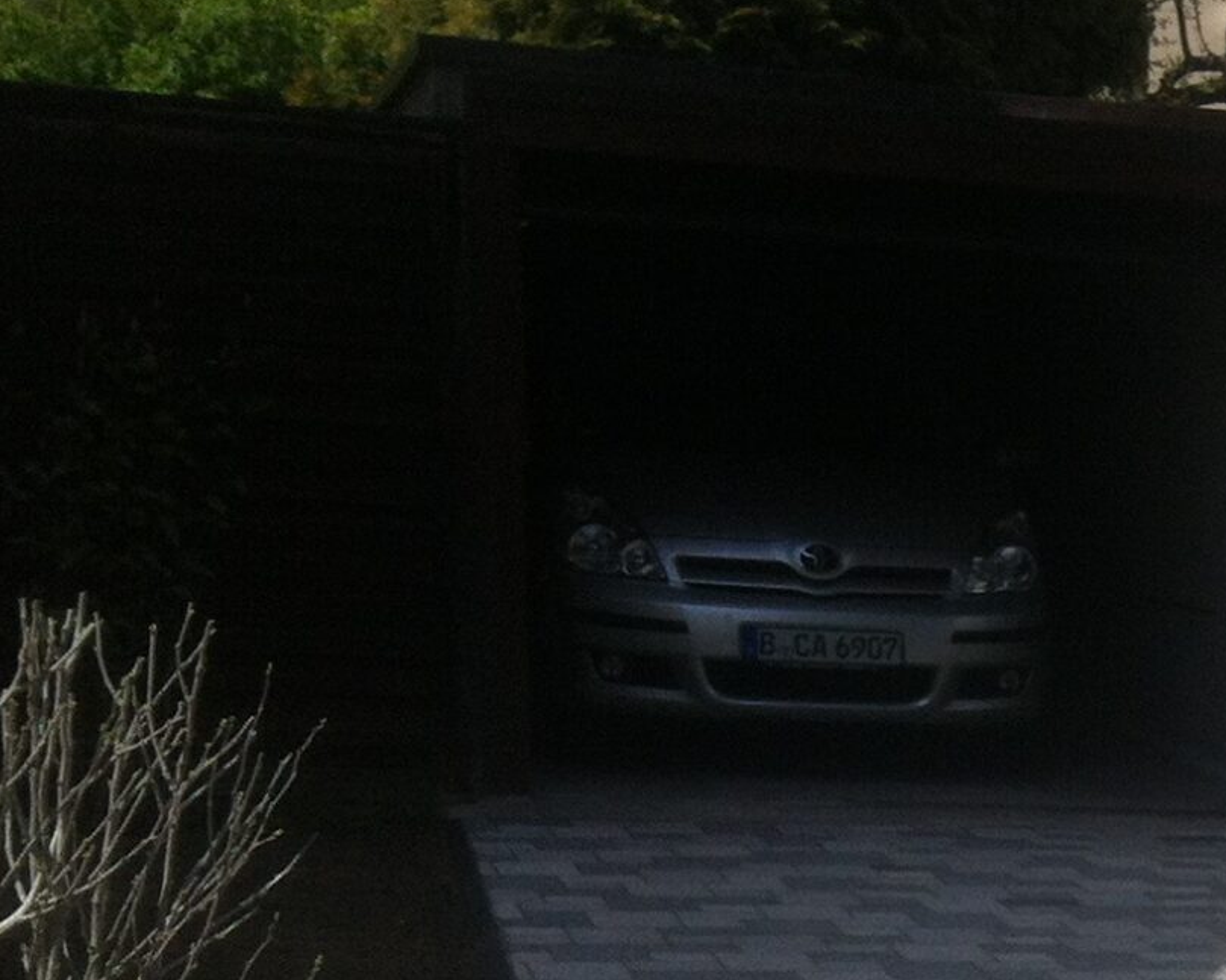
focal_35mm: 108
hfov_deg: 16.5
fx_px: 3918
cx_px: 1734
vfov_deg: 13.7
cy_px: 1318
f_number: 2.8
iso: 80
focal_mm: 3.85
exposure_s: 1/2742
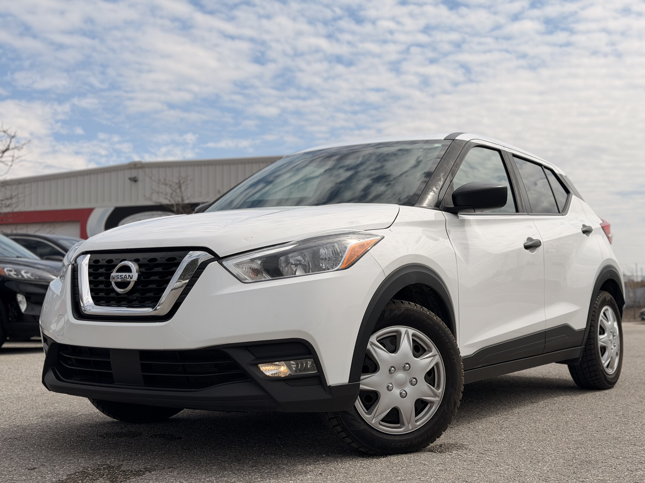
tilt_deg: +5.5
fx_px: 894
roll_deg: +1.5
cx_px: 322
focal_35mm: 48
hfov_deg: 39.7
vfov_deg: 30.3
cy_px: 242
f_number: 1.78
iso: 64
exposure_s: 1/11364
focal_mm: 6.76
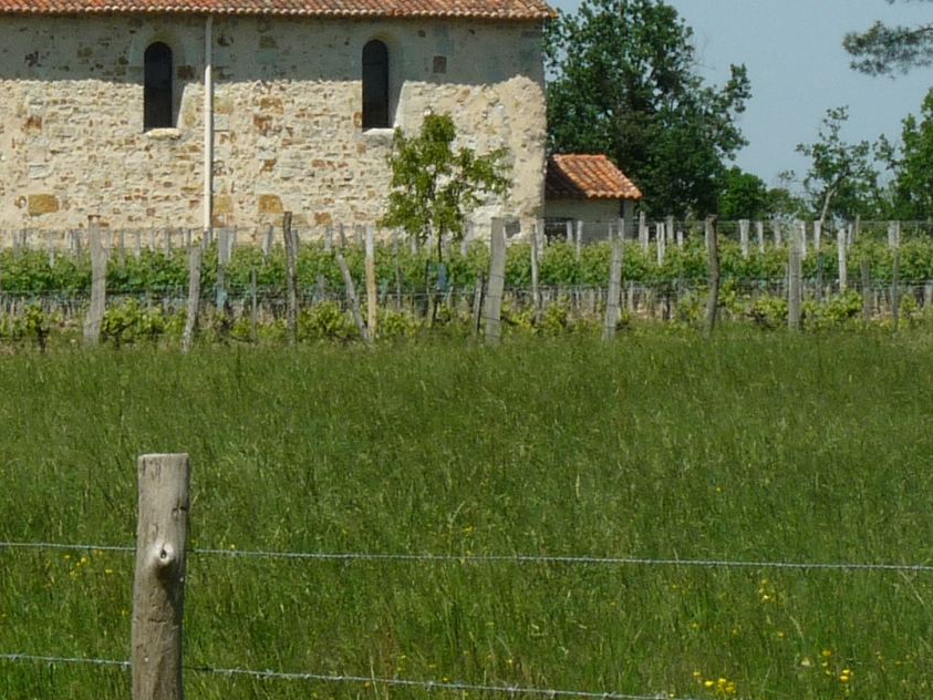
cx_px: 105
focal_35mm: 262
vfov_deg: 5.7
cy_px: 62
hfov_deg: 7.5
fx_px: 7061
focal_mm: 13.8
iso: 100
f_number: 6.3
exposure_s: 1/400
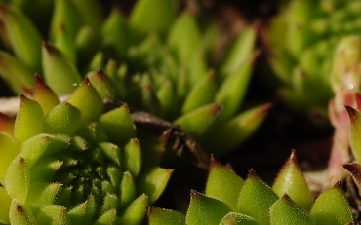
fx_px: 2765
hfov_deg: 7.5
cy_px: 235
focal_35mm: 281
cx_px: 128
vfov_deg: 4.7
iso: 100
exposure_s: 1/250
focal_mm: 85
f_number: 10
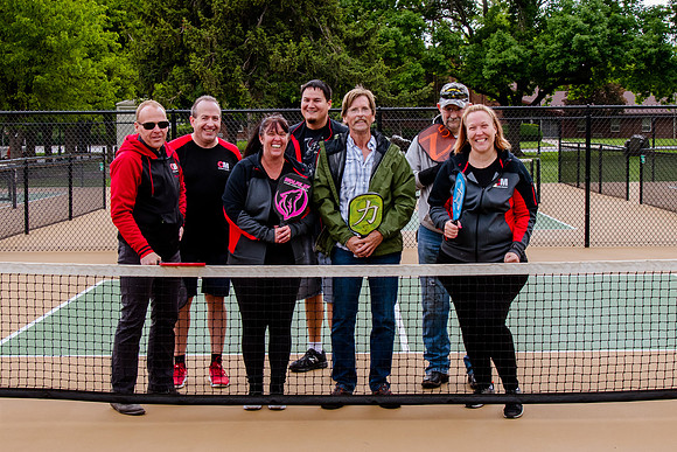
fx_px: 1216
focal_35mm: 65
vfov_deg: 21.0
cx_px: 360
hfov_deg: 31.1
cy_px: 199
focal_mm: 32
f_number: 8
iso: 500
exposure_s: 1/125
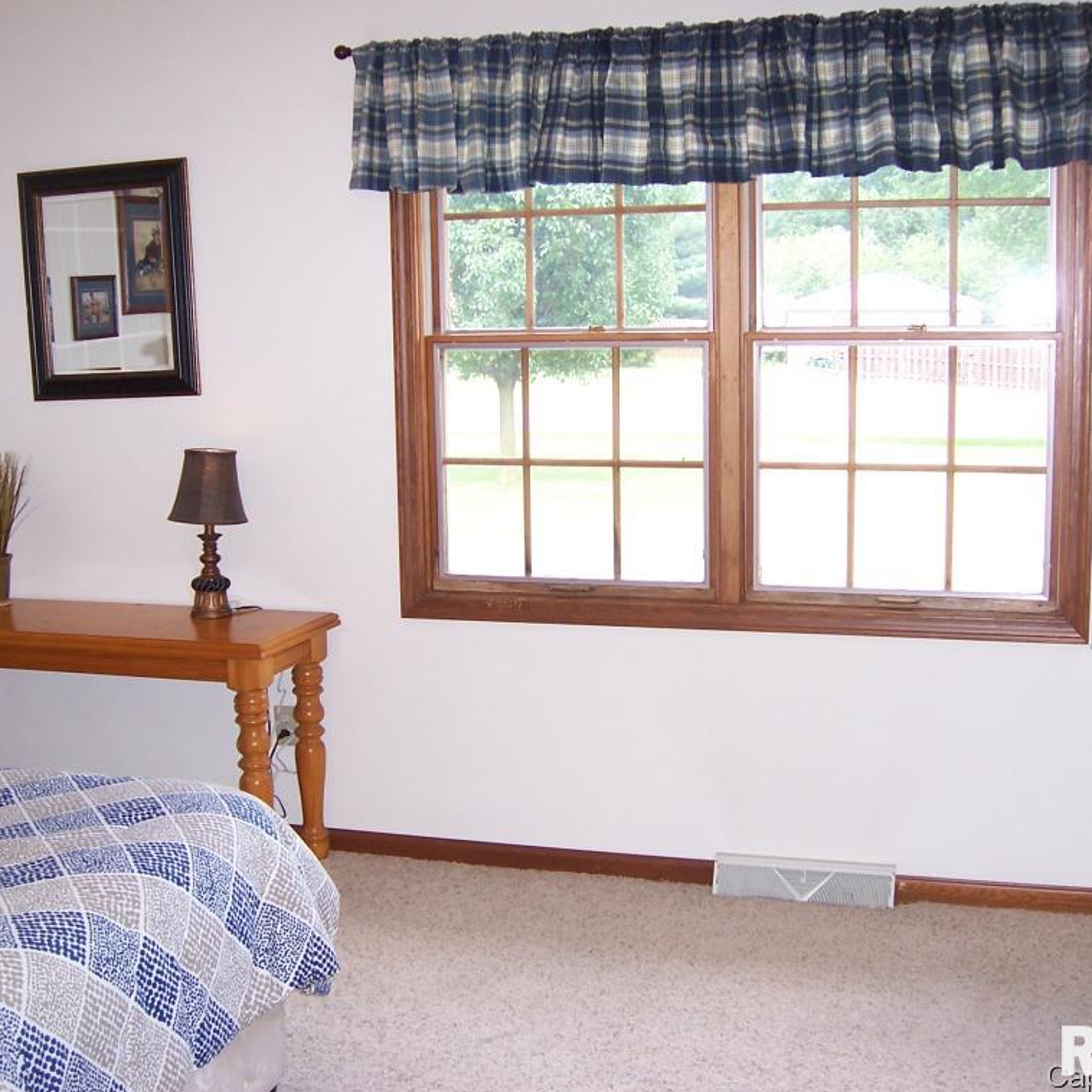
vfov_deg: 39.2
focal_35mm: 43
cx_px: 543
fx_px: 1535
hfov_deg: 39.2
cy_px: 546
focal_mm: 6
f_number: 3
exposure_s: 1/60
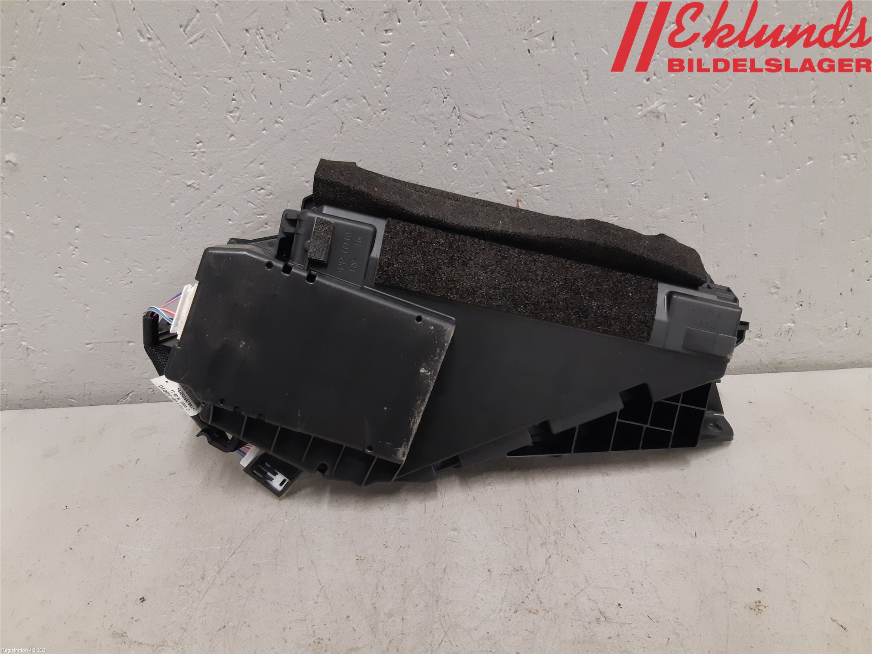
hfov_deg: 67.3
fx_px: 655
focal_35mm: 26
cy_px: 327
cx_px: 436
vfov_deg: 53.1
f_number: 1.7
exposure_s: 1/50
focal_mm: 3.93
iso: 200
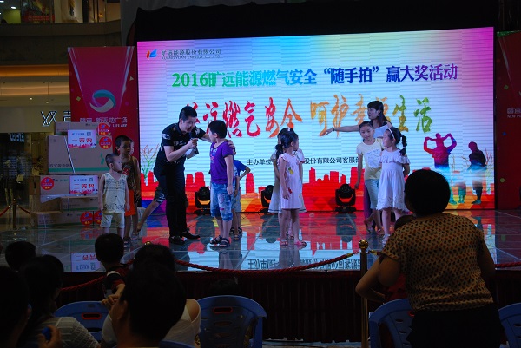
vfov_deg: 29.9
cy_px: 174
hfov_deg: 43.6
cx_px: 260
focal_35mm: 45
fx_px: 652
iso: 320
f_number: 4.2
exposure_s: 1/160
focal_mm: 30
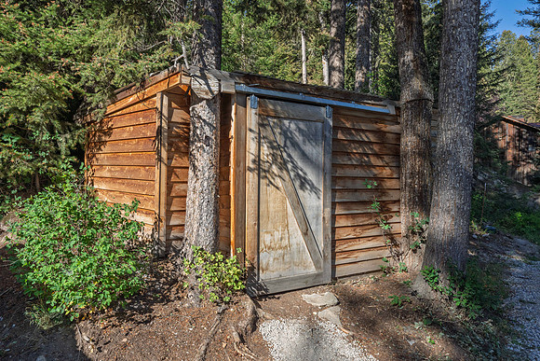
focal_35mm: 24
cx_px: 270
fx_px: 363
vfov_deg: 52.7
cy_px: 180
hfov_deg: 73.2
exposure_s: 1/200
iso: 400
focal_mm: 24
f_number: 16
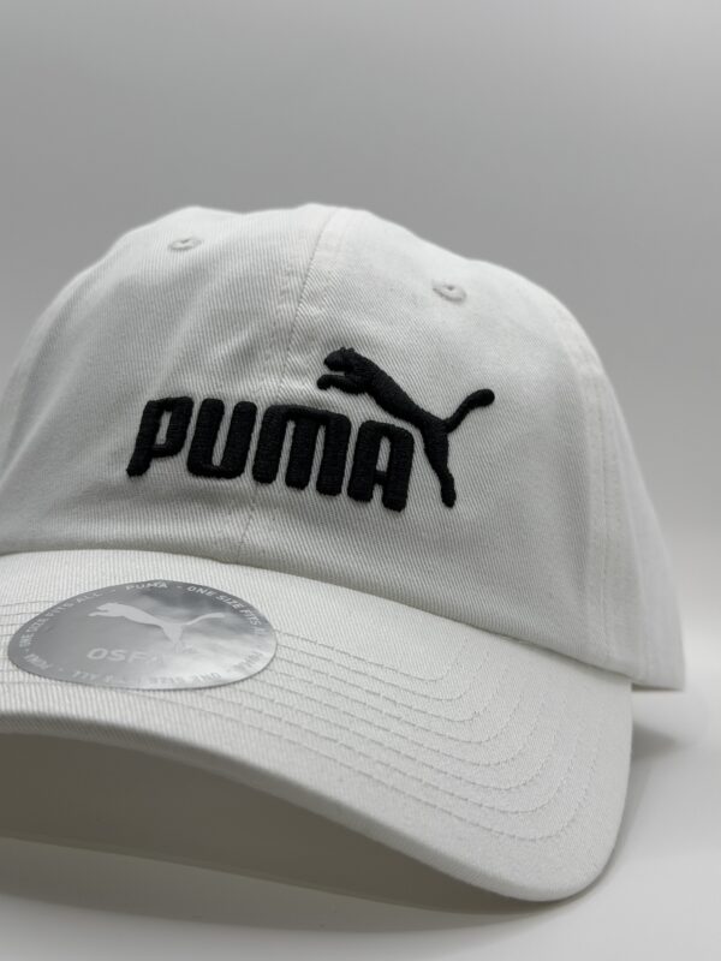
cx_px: 360
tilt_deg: -3.2
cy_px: 480
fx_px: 1333
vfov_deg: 39.7
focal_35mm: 48
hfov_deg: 30.3
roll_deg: -7.9
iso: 64
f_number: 1.78
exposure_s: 1/578
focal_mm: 6.76
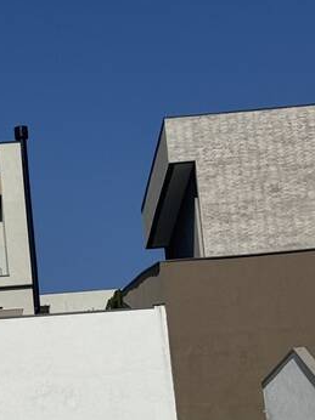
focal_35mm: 150
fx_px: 1822
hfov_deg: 9.6
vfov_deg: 13.1
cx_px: -164
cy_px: 330
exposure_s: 1/10526
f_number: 1.78
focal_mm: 6.76
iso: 64
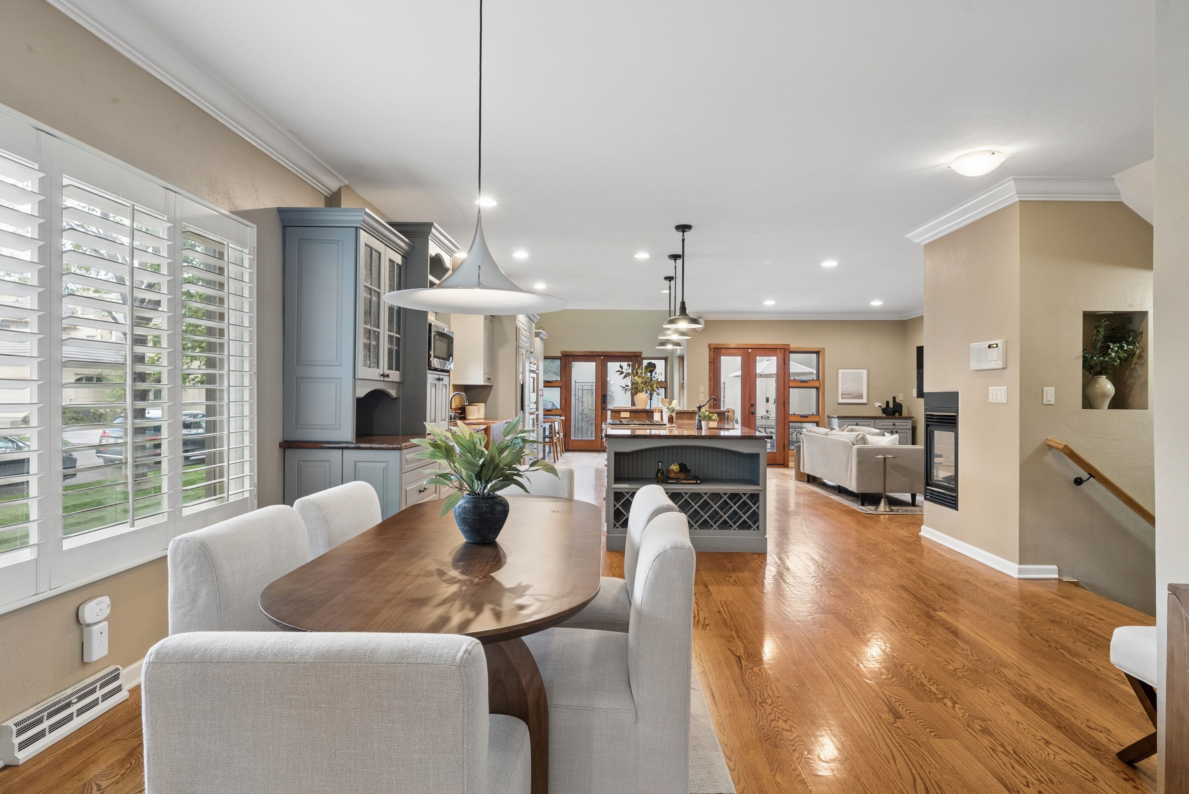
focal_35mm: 19
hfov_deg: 86.9
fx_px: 628
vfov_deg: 64.6
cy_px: 397
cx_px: 594
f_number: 8
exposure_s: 1/8
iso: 640
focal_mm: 19
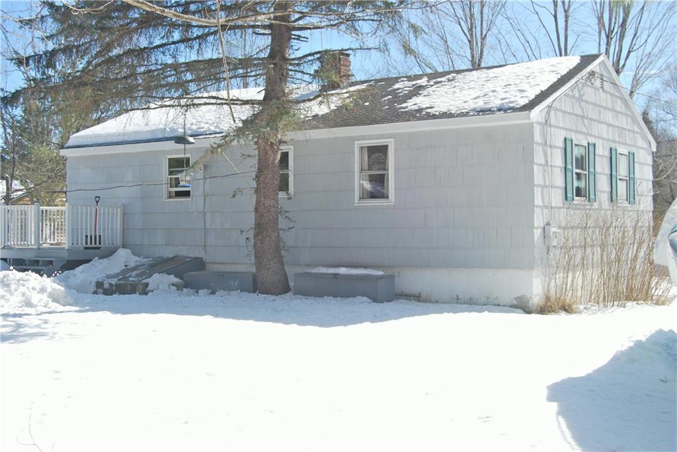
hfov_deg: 42.3
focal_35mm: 46
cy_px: 226
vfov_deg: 29.0
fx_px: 875
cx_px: 338
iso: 100
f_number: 7.1
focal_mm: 31
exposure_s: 1/200
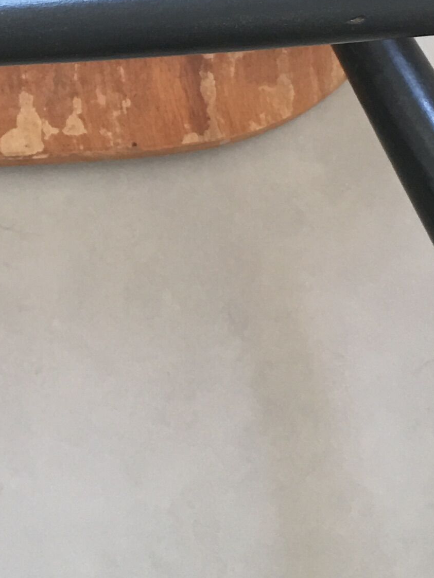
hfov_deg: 14.1
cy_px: 27
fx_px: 1739
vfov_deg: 18.5
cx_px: 24
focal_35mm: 104
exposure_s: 1/17
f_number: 2.2
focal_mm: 4.15
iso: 32
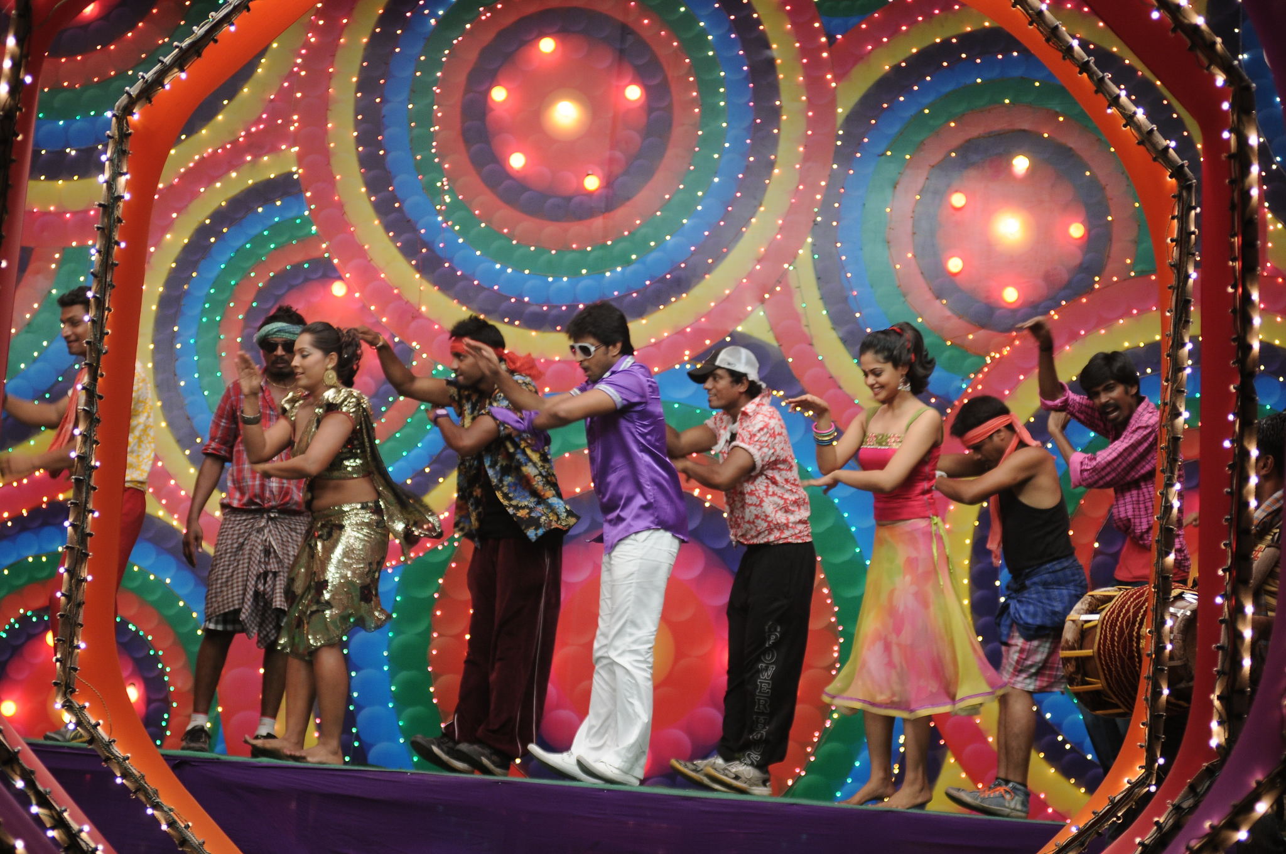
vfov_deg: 10.6
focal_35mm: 129
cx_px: 643
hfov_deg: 15.9
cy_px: 427
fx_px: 4602
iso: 400
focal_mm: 86
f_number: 2.8
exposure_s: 1/80
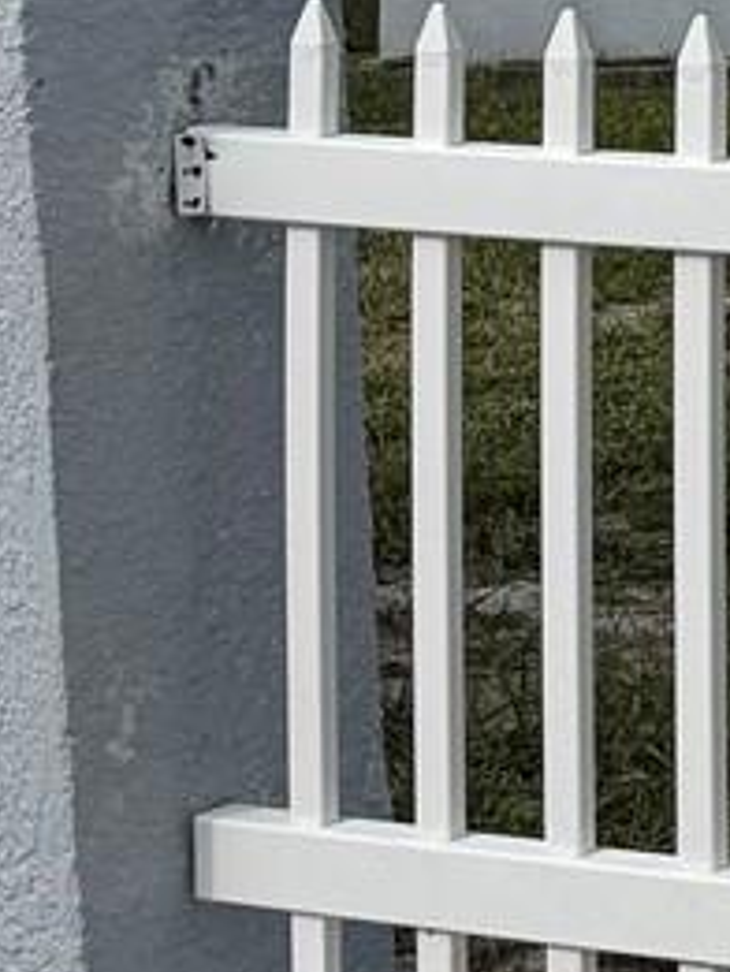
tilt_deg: +1.8
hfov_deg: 7.6
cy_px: -369
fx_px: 4130
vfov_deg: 12.9
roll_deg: +0.3
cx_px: 2775
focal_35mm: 147
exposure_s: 1/6711
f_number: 1.78
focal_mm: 6.76
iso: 80
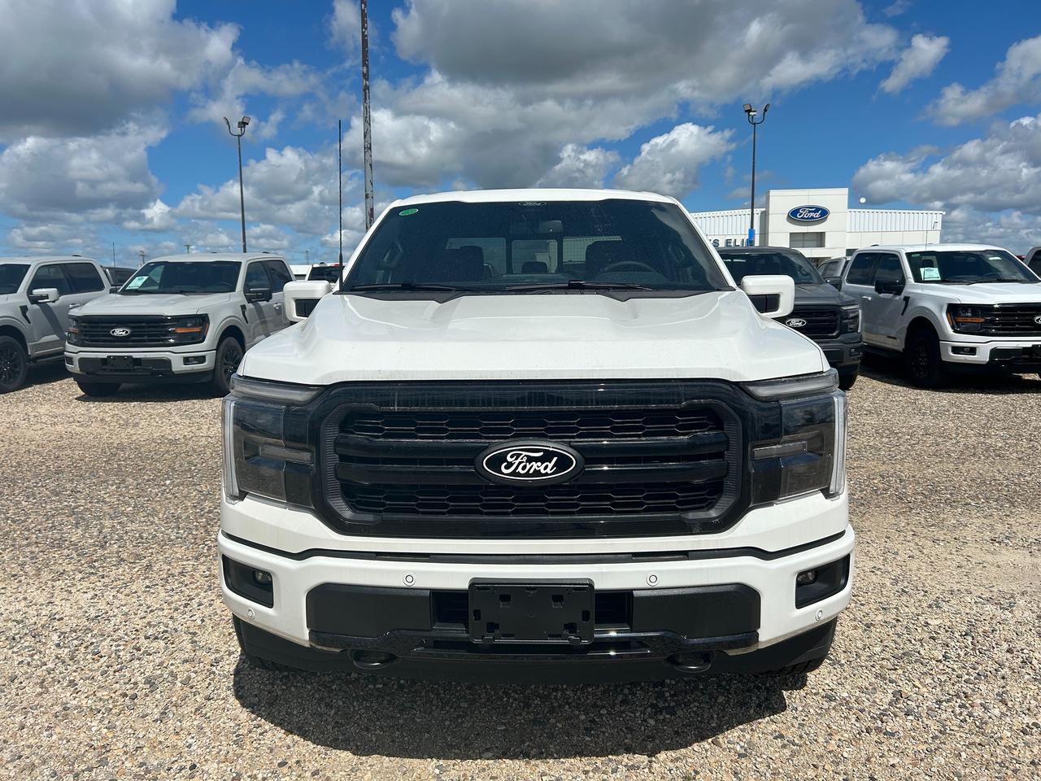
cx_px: 520
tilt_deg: -6.4
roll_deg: +1.1
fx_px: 782
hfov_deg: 67.3
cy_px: 390
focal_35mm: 26
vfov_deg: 53.1
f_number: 1.5
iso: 50
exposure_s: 1/10309
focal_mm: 5.7
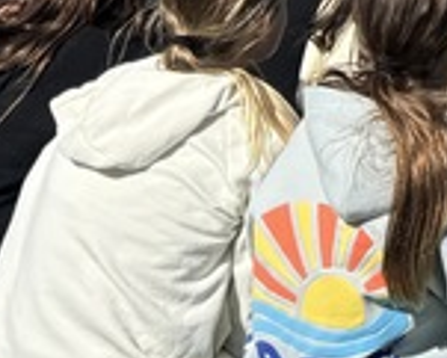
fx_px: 2105
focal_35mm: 159
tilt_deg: +1.5
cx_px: 956
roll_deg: -2.4
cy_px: -636
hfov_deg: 10.8
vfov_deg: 8.5
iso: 80
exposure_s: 1/4608
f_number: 1.78
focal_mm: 6.76
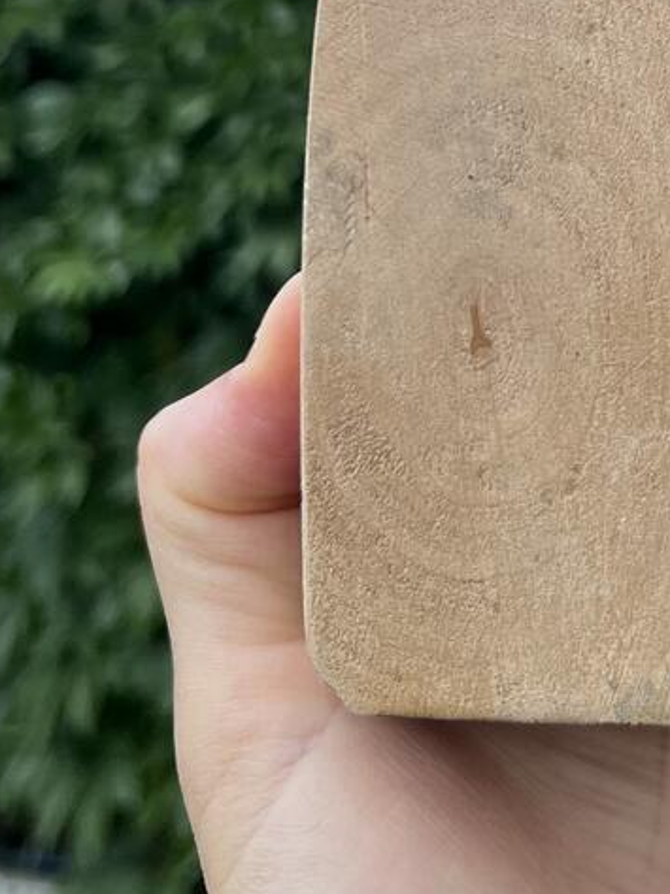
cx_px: 759
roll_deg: -1.9
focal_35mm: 79
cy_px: -234
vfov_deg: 22.4
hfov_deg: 17.9
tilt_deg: +4.7
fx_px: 2041
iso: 50
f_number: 1.6
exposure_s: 1/1163
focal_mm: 5.1
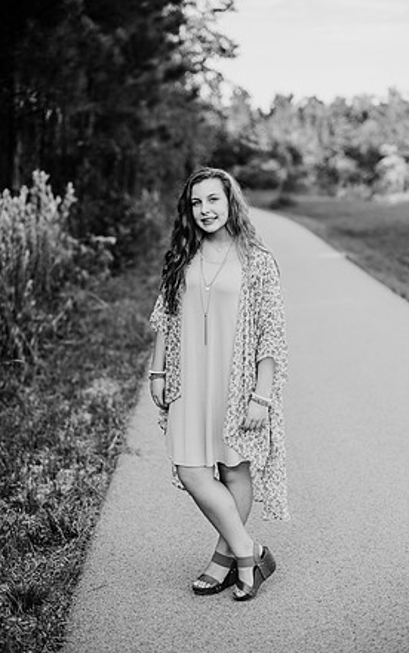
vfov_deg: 38.9
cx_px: 218
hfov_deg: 24.9
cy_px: 323
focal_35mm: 52
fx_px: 926
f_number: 2.2
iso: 200
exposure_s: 1/1250
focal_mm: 50
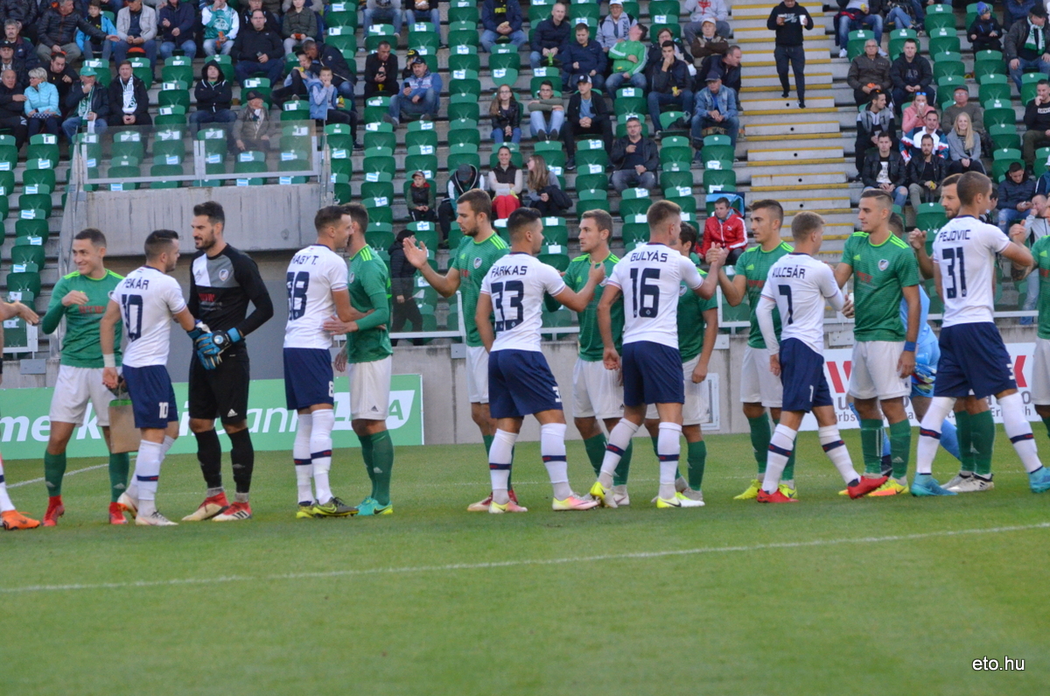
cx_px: 525
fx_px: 6768
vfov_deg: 5.9
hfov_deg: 8.9
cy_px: 348
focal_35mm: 232
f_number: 4.8
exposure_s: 1/1600
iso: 2500
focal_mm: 155
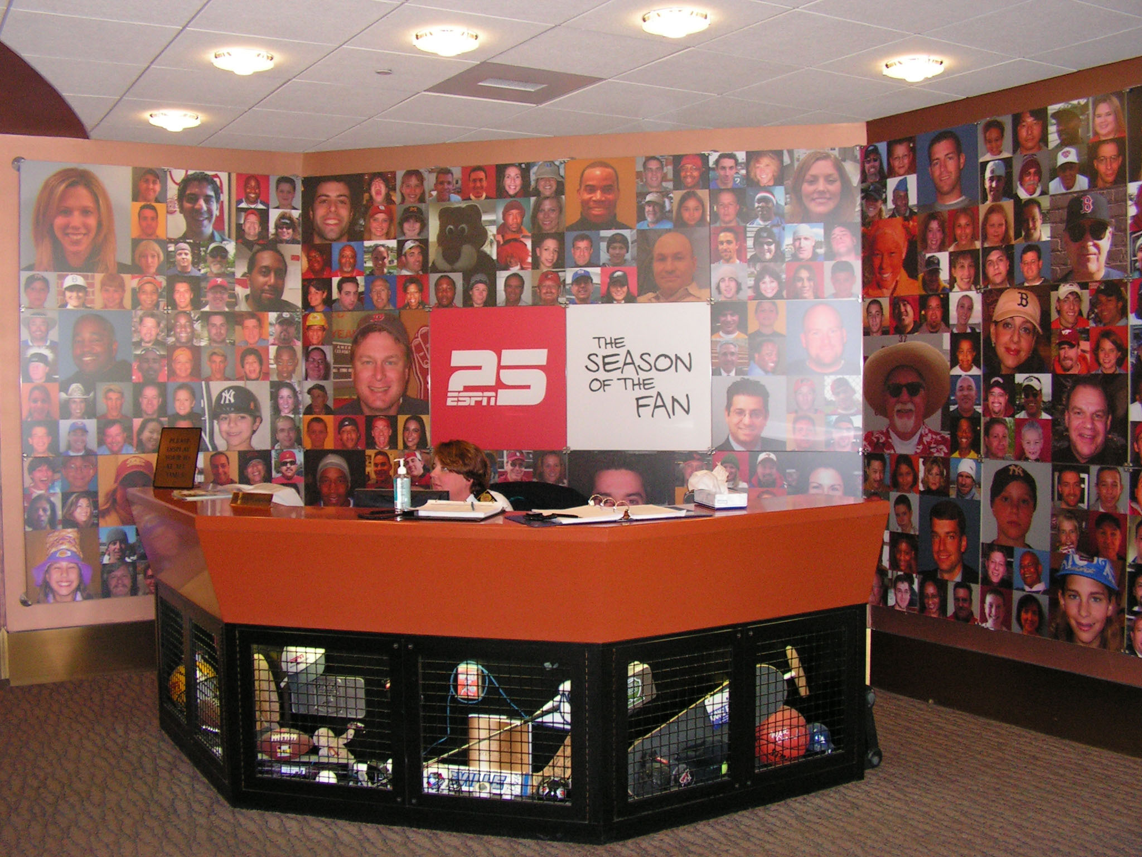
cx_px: 571
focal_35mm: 36
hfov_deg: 51.4
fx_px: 1188
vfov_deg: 39.7
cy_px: 428
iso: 200
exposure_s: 1/40
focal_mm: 6
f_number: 3.2
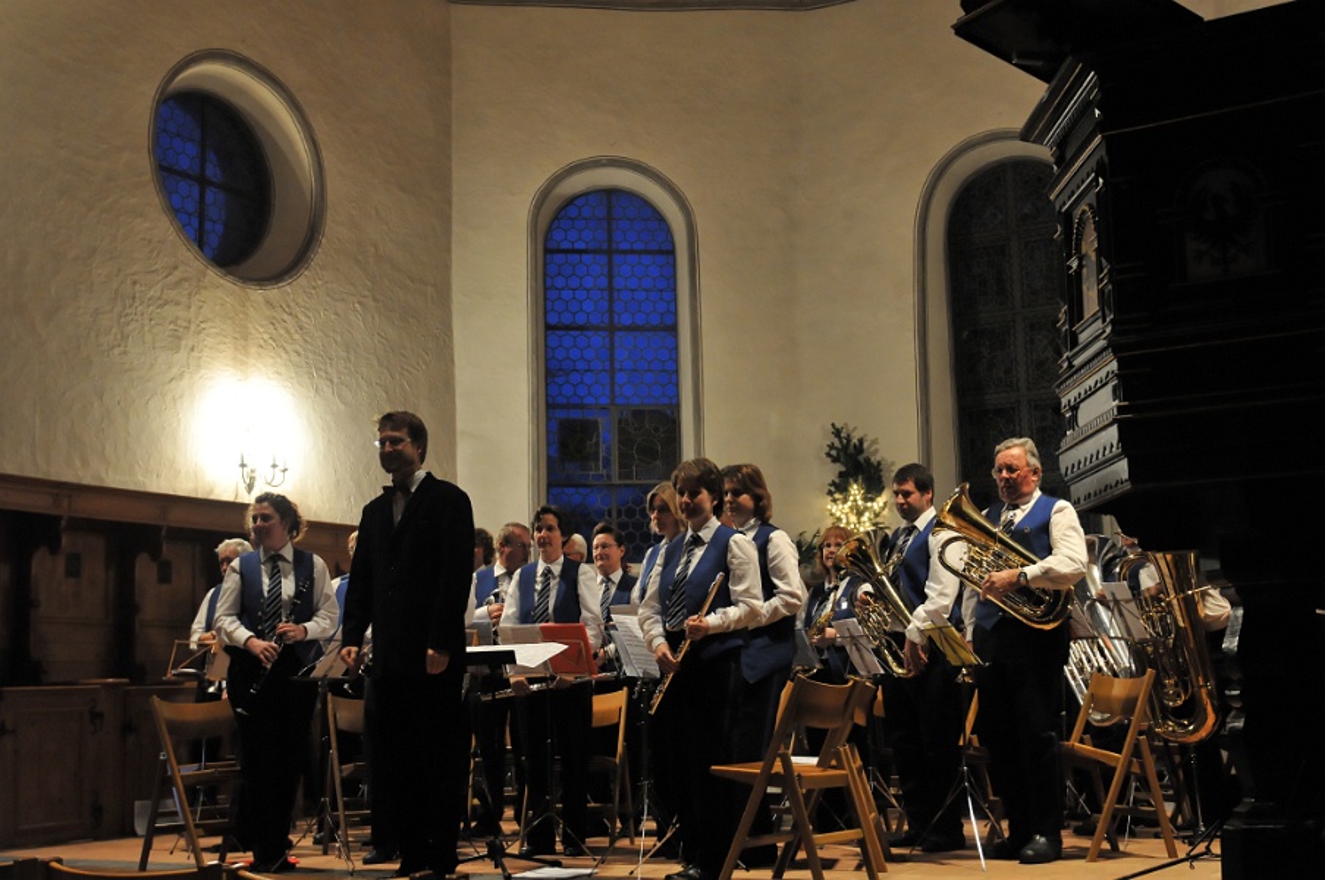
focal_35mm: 46
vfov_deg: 28.9
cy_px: 440
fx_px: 1710
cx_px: 662
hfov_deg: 42.4
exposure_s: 1/80
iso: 1600
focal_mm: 31
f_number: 2.8
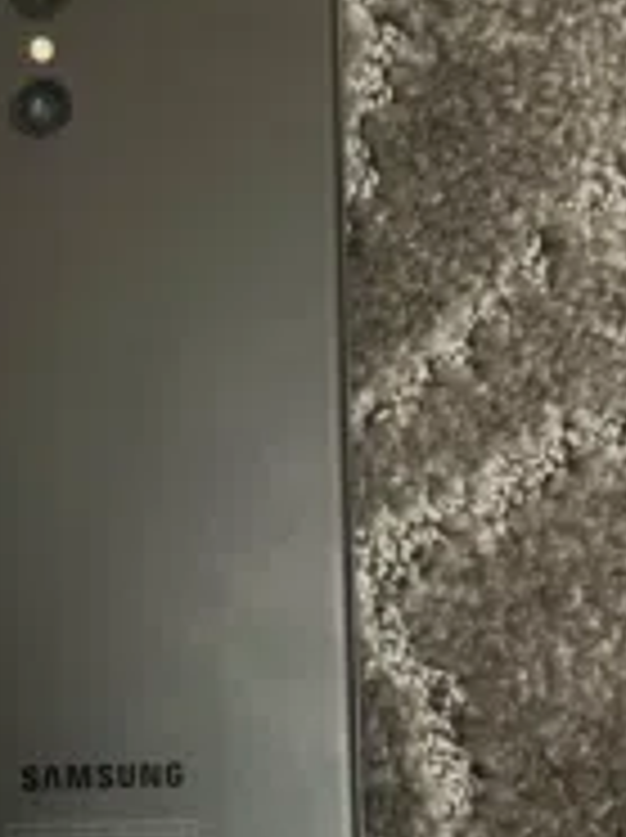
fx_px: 1353
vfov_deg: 34.3
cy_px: 482
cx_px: 153
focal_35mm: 56
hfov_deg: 25.7
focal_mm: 5.7
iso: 500
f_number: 1.5
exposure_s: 1/25
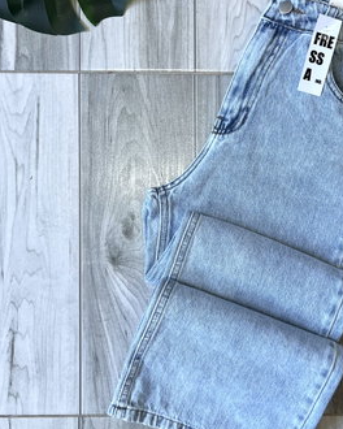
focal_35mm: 41
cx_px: 255
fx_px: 520
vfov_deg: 44.8
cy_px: 198
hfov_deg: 35.7
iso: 125
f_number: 1.5
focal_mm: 5.7
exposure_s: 1/100
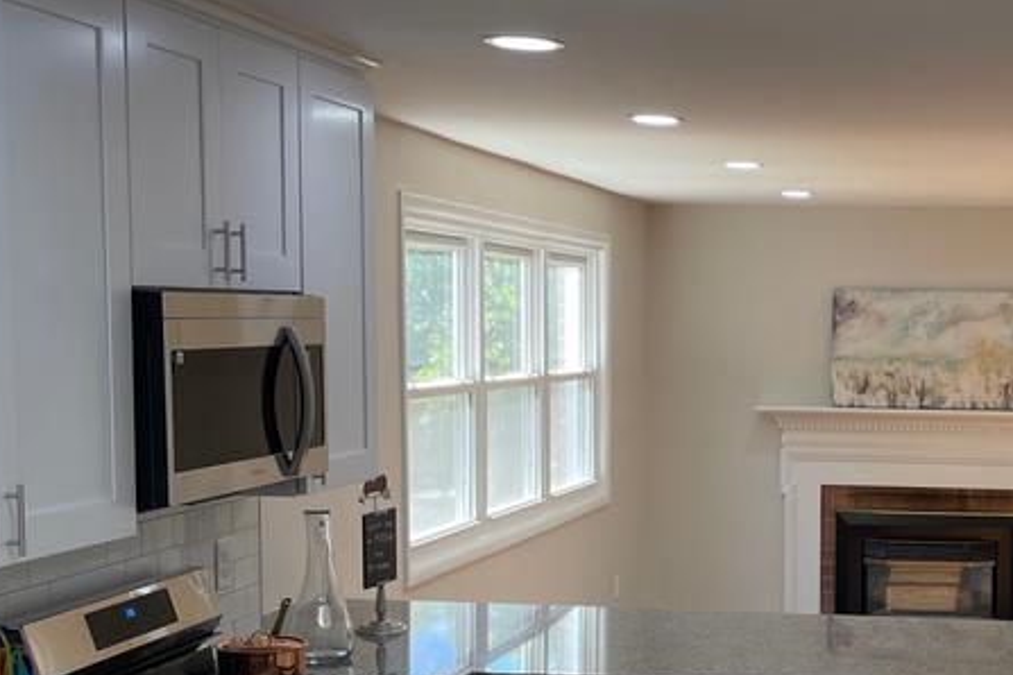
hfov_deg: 31.4
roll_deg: -0.7
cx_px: 836
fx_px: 1744
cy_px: 503
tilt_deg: -5.9
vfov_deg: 21.7
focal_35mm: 62
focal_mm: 4.2
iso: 40
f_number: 1.6
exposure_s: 1/120
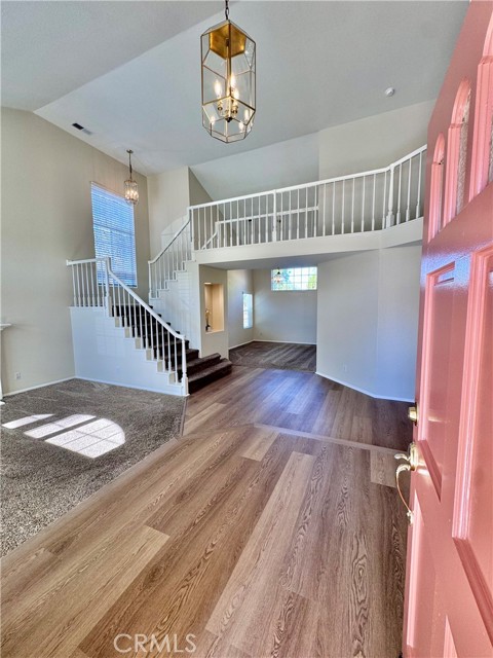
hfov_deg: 85.7
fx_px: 266
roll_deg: +0.1
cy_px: 329
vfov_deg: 102.1
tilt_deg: -5.8
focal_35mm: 14
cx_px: 246
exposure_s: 1/99
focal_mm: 2.22
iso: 64
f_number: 2.2
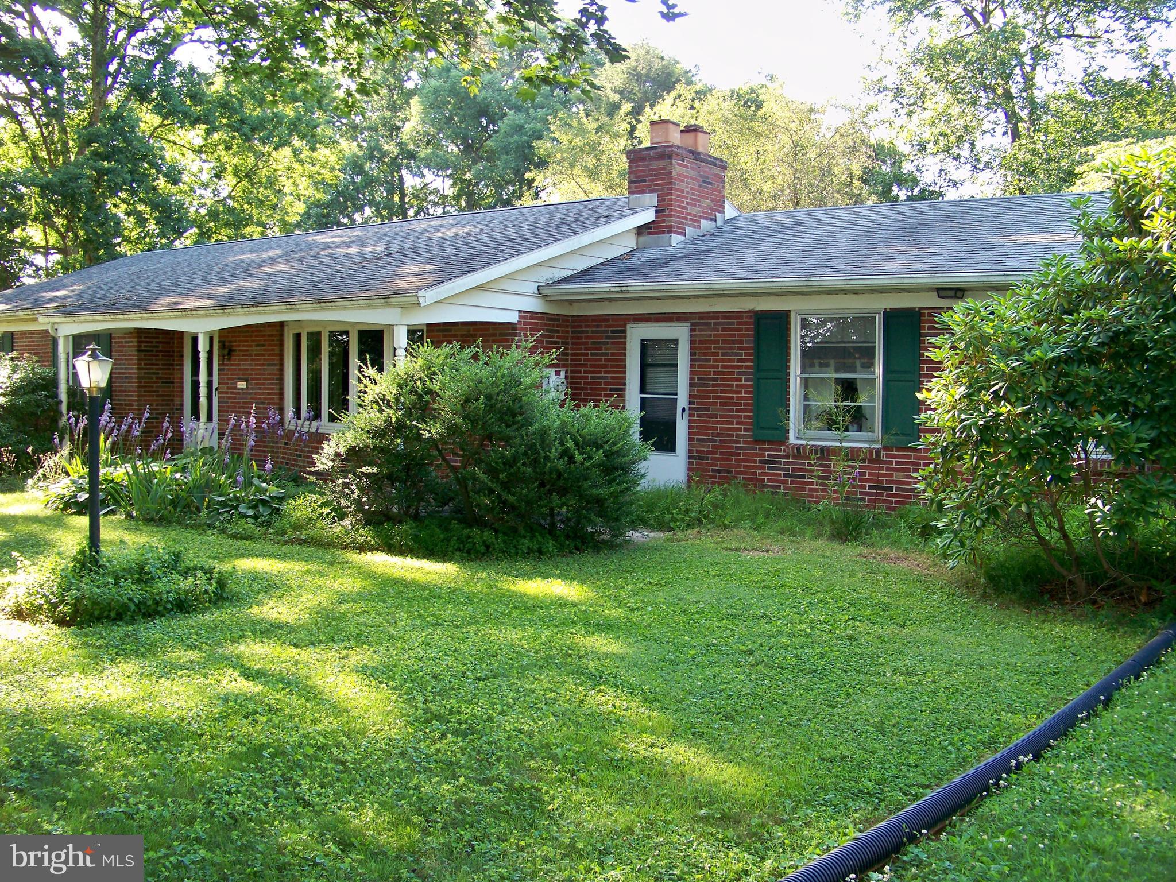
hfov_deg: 55.4
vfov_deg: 42.9
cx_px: 588
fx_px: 1121
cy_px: 441
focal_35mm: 33
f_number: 2.8
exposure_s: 1/40
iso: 64
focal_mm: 5.85
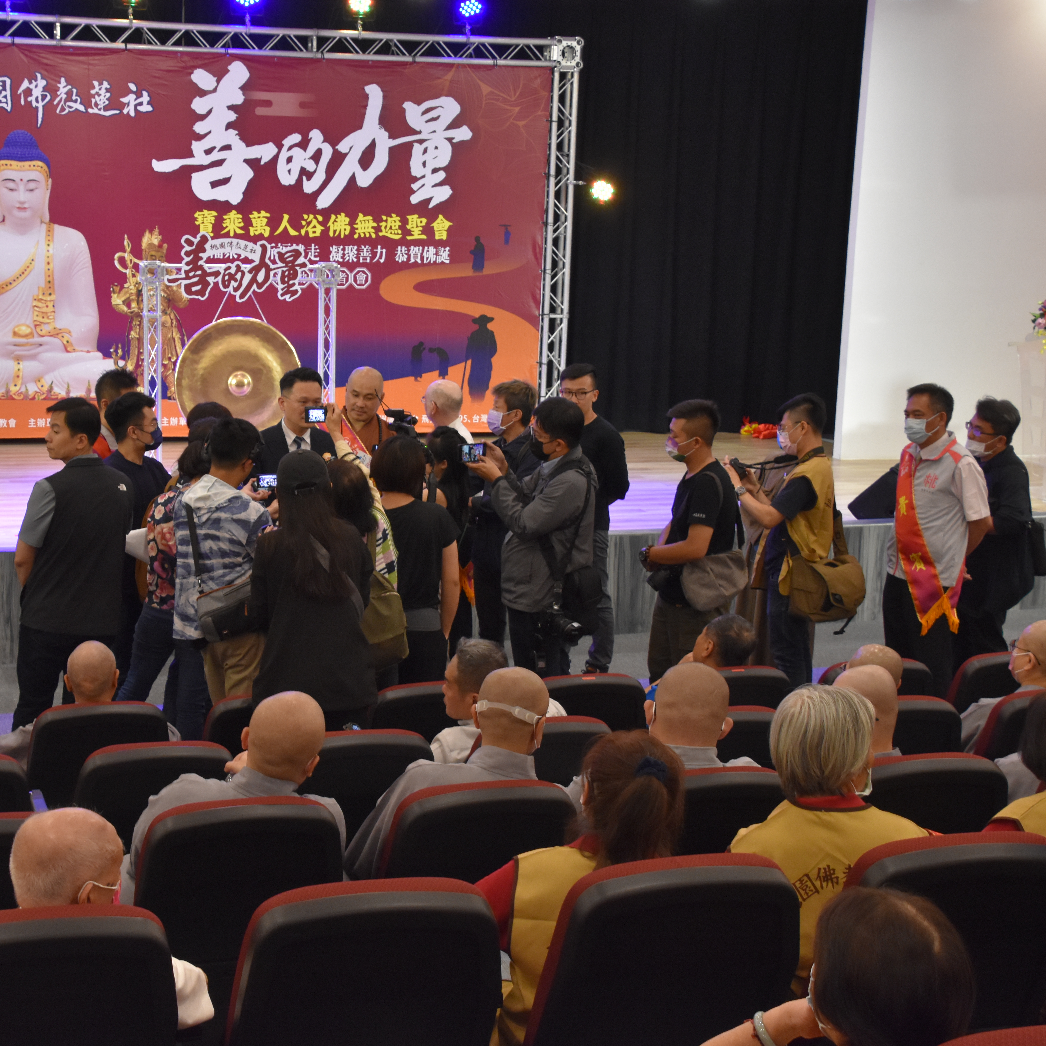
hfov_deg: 29.4
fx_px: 1983
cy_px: 528
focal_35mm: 58
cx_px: 382
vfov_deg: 29.6
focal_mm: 30
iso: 1600
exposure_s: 1/100
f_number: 5
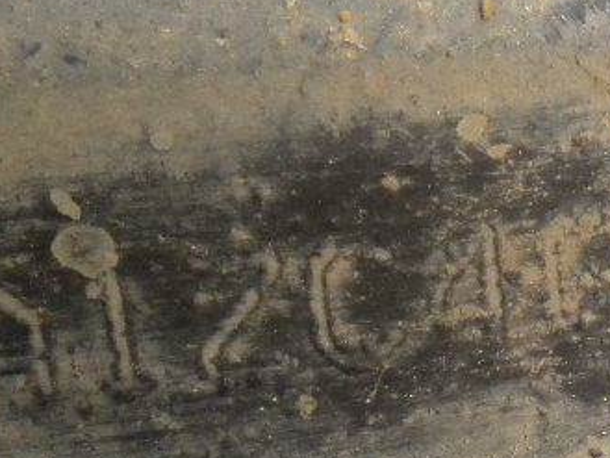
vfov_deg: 13.5
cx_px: 812
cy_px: 423
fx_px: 1921
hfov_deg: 16.9
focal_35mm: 109
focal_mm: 6.3
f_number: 3.1
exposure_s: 1/153
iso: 400
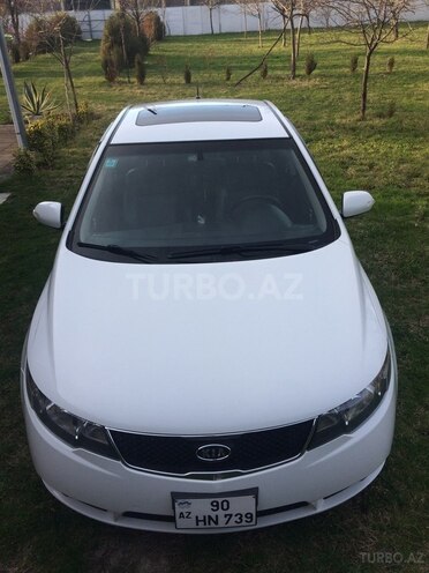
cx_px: 214
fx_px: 479
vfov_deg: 61.7
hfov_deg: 48.2
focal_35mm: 29
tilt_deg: -29.6
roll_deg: +1.9
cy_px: 286
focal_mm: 4.15
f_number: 2.2
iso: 32
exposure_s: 1/513
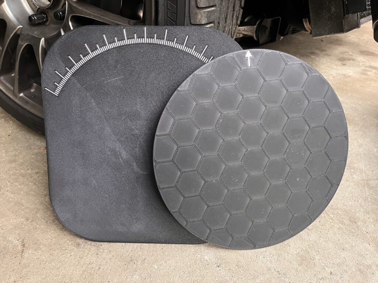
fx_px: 284
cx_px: 189
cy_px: 142
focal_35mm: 26
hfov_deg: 67.3
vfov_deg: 53.1
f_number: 1.6
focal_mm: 5.1
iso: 320
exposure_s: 1/60
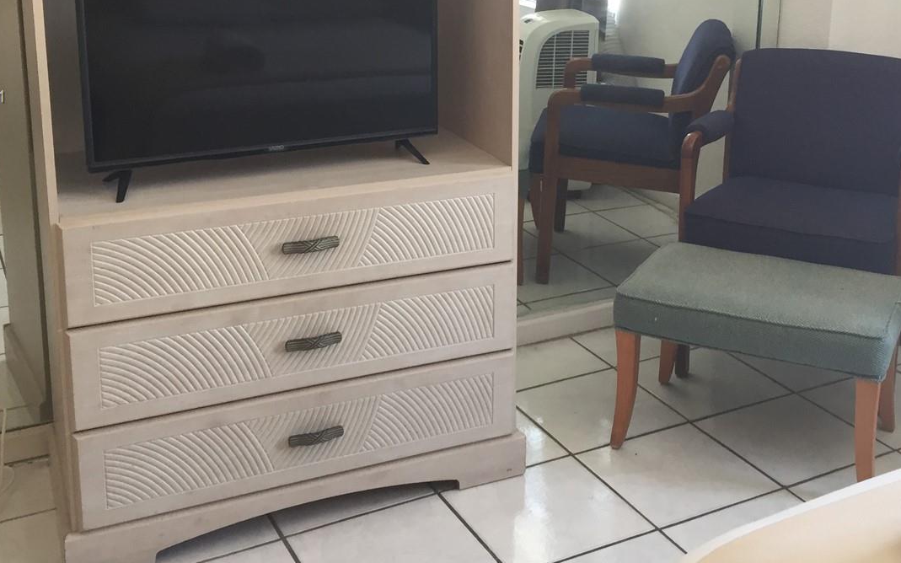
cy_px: 98
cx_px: 547
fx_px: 1129
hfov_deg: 43.2
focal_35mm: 46
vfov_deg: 27.3
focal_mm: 4.15
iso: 64
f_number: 2.2
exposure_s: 1/30
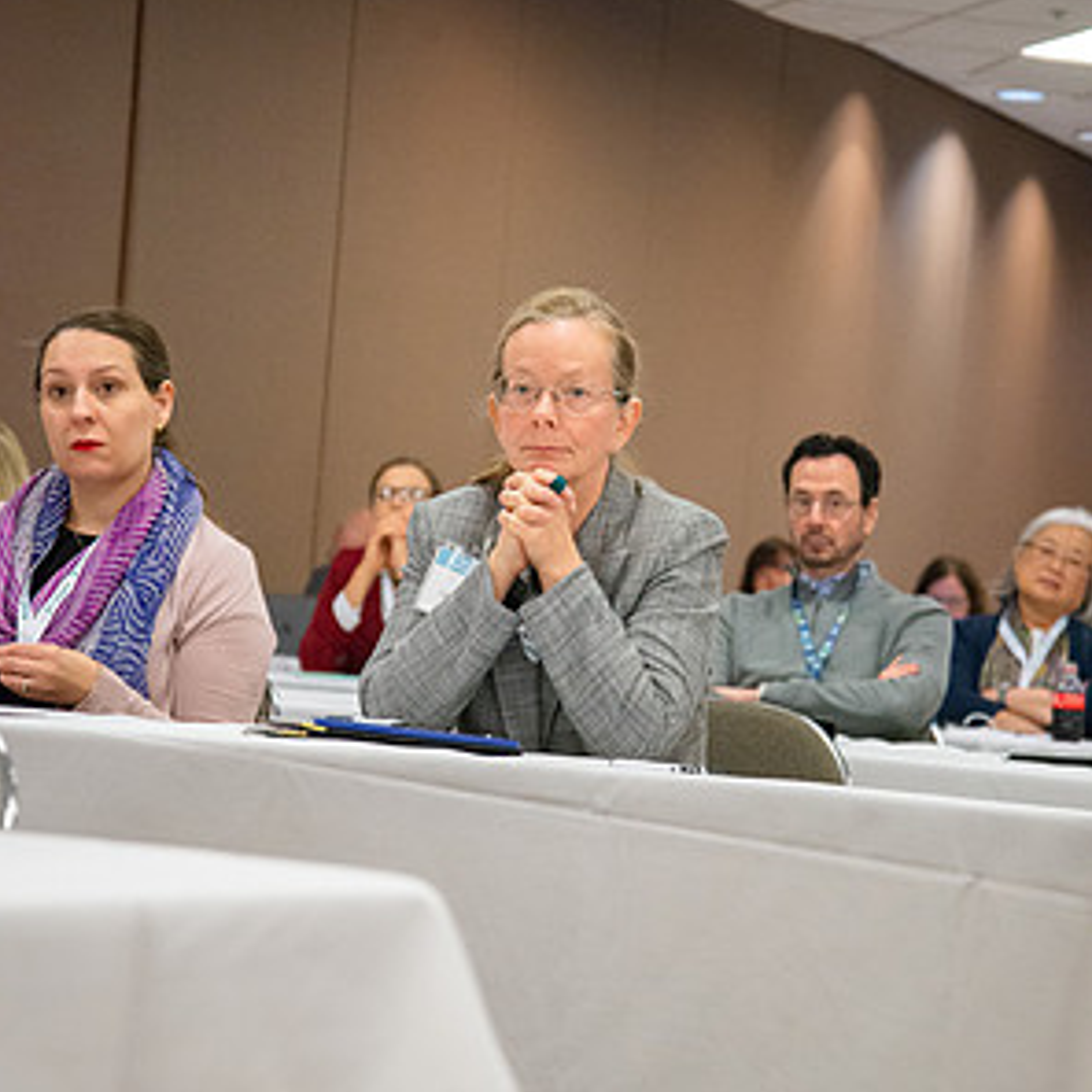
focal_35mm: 110
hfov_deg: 15.8
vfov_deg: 15.8
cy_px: 509
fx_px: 3926
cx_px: 546
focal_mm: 85
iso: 5000
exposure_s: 1/200
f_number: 4.5
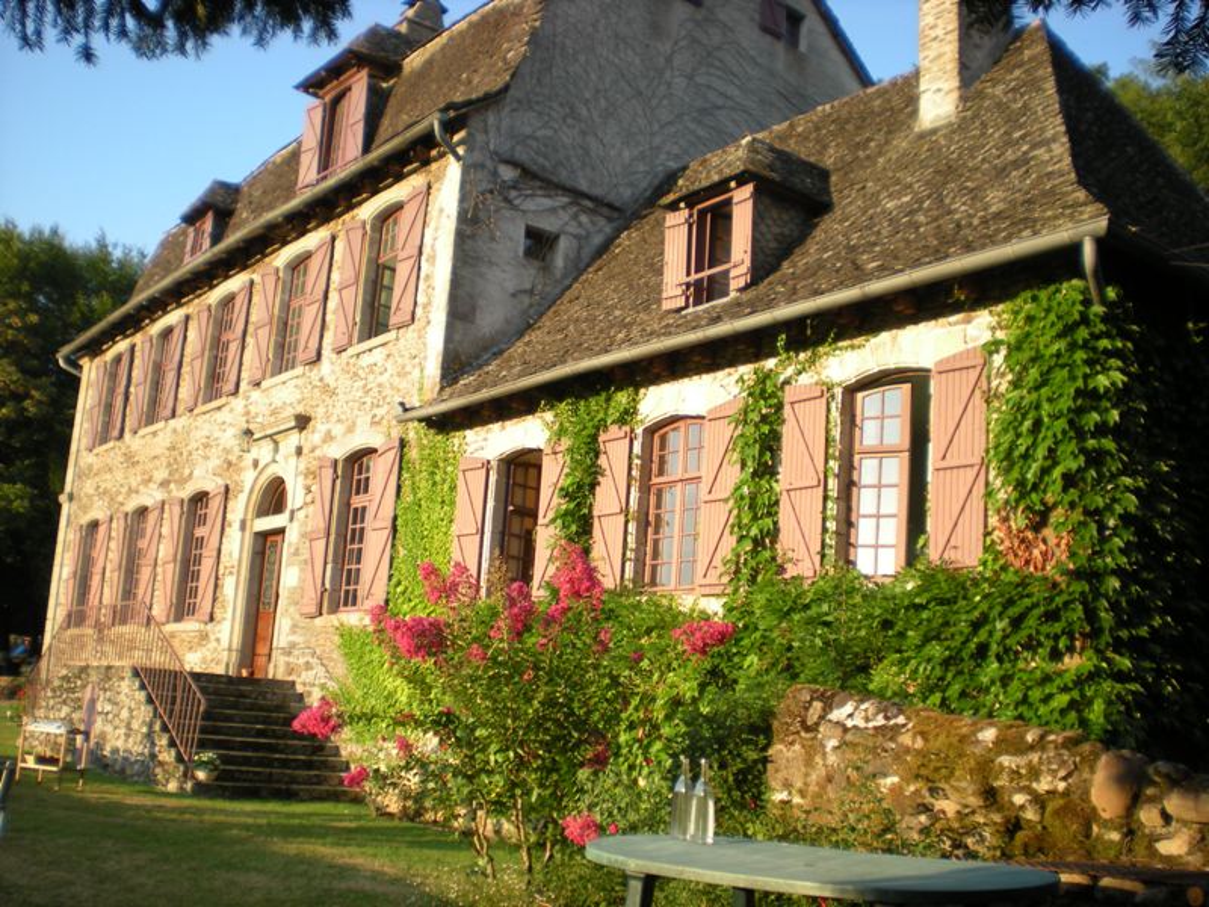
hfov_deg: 49.0
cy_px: 454
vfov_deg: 37.7
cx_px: 604
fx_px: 1327
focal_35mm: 38
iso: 64
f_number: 3.1
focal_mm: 6.3
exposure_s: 1/182
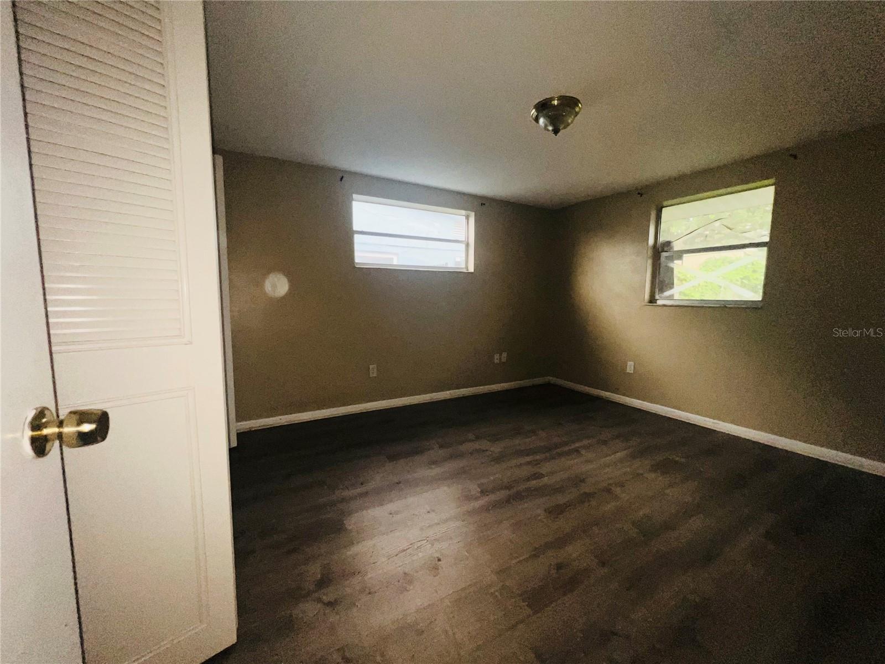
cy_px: 332
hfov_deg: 106.2
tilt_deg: -6.1
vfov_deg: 89.9
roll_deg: +0.0
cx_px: 442
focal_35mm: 13
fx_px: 332
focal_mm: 1.57
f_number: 1.8
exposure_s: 1/122
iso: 64
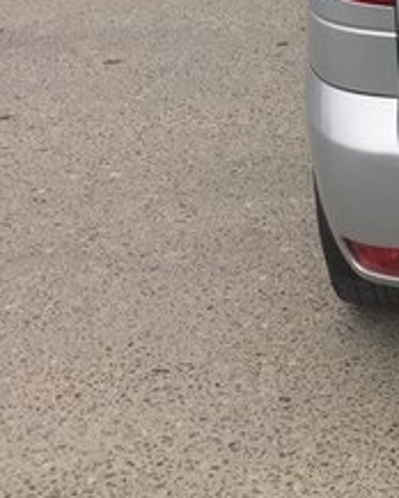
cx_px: 713
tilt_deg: -17.1
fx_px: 1268
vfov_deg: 21.1
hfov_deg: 15.4
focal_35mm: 86
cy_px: -52
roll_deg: -3.8
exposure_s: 1/2639
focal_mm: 4.15
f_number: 2.2
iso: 32
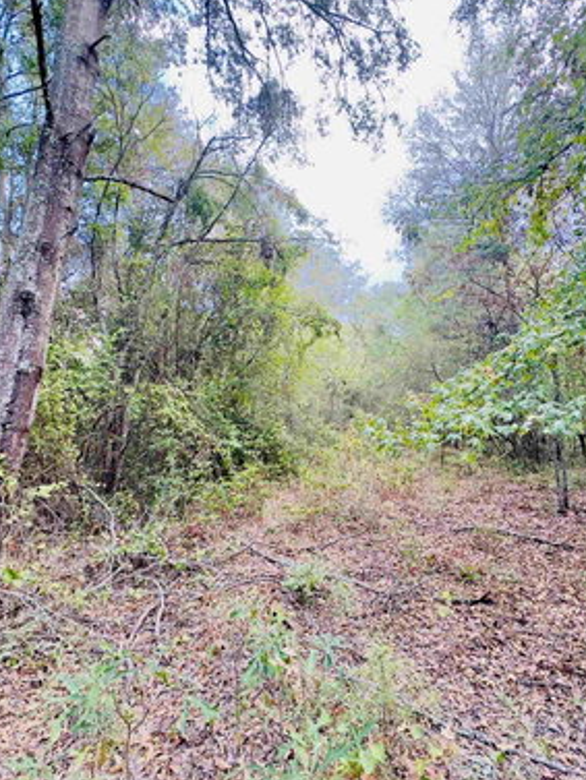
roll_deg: +0.7
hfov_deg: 68.6
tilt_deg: +5.1
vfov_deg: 84.6
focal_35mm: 19
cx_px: 315
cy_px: 385
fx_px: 429
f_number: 2.2
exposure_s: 1/99
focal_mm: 2.22
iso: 160
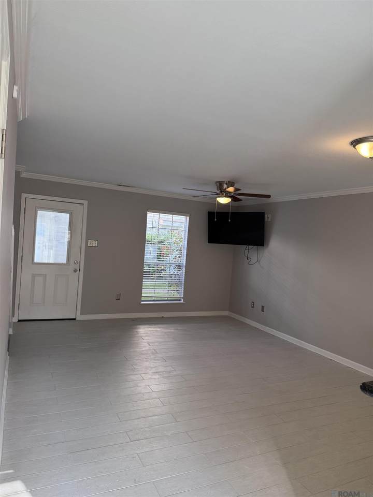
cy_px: 248
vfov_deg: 71.6
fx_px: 345
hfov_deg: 56.8
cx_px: 186
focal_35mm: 24
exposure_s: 1/144
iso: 125
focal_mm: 6.76
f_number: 1.78
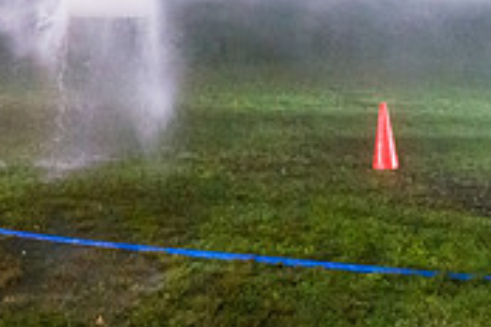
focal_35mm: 80
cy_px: 62
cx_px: 279
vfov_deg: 16.9
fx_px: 1091
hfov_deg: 25.3
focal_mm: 24
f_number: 3.2
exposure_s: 1/200
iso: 12800
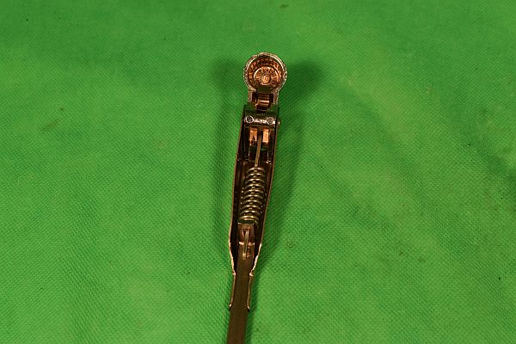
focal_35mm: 60
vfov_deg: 22.6
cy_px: 172
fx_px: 860
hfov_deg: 33.4
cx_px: 258
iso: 320
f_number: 8
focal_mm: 40
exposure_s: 1/250
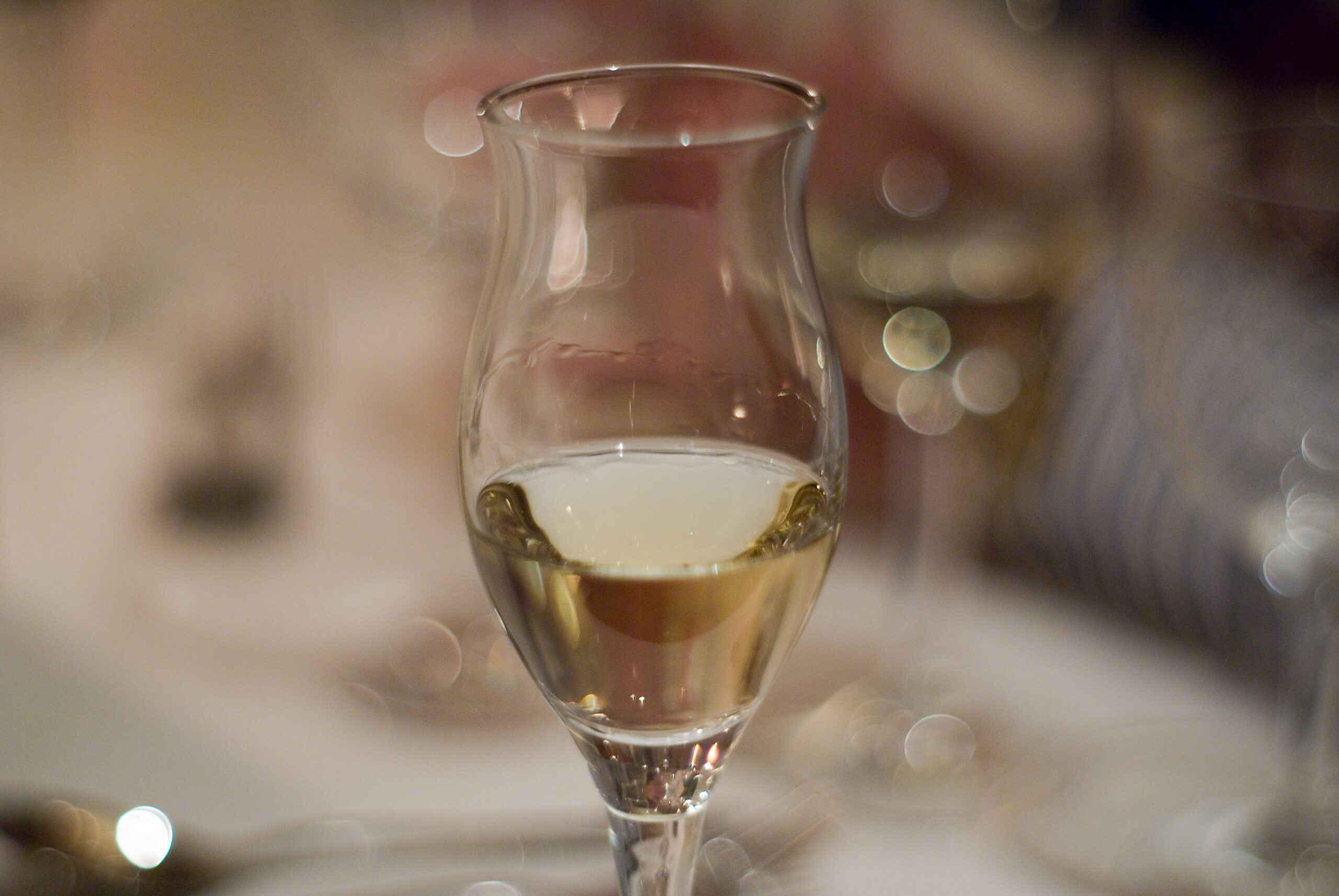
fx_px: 2793
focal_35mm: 75
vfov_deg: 18.2
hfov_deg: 27.0
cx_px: 670
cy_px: 448
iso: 400
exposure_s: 1/30
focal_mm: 50
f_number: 2
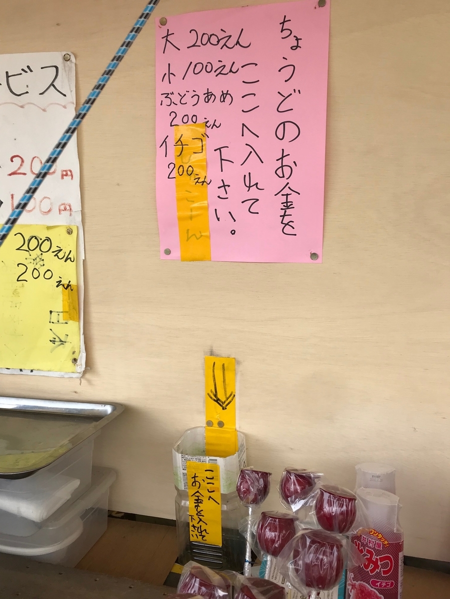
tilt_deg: -4.6
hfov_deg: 49.7
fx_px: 485
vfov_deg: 63.4
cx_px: 225
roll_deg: -1.6
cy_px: 300
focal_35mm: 28
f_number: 1.8
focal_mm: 3.99
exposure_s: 1/553
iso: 20
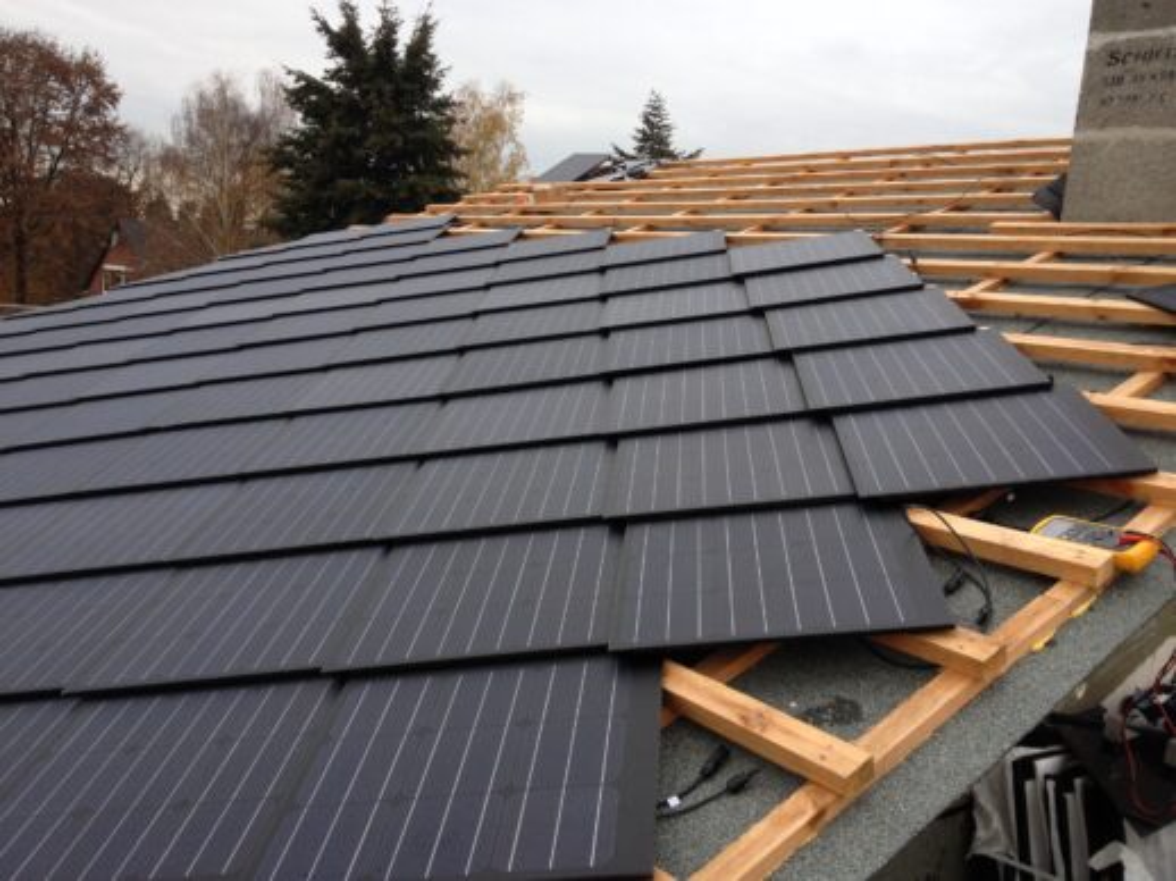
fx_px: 1188
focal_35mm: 35
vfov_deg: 40.7
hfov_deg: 52.6
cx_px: 588
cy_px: 440
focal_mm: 4.28
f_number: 2.4
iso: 64
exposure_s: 1/60
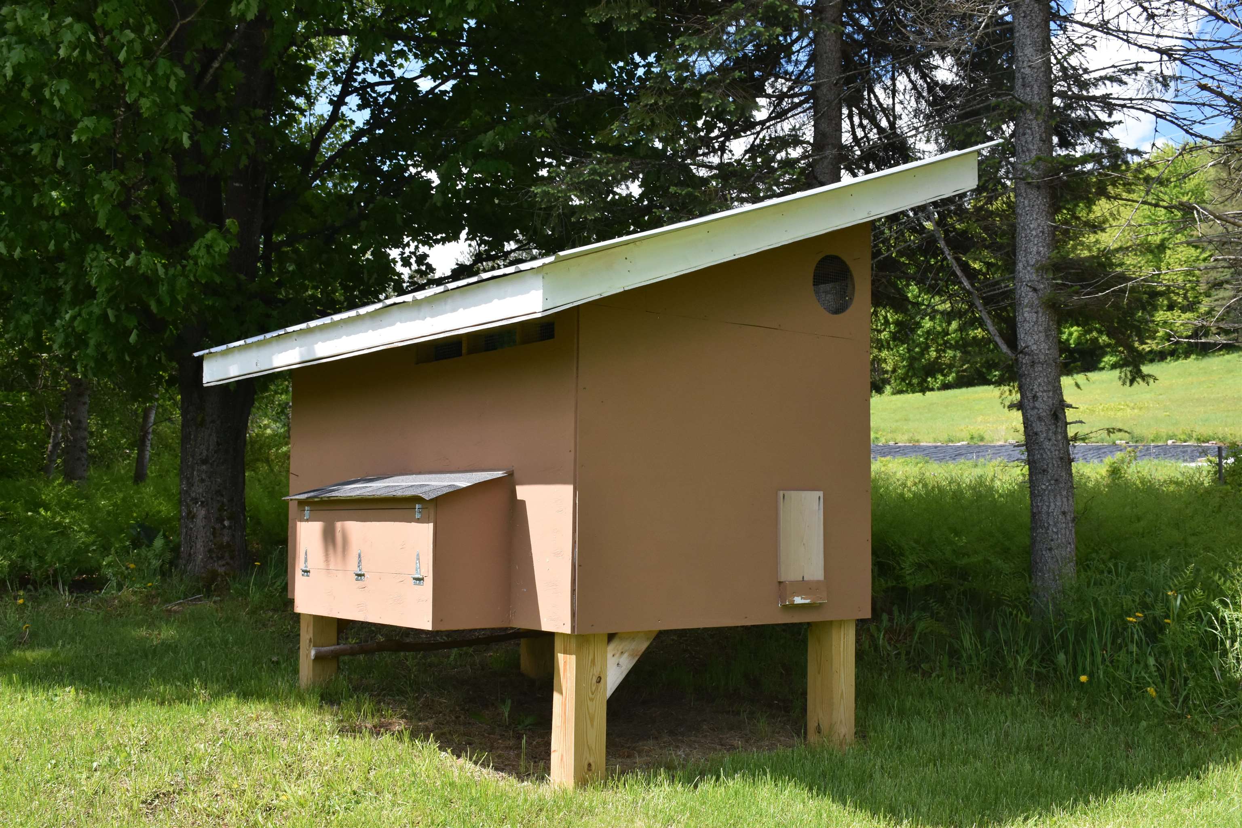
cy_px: 414
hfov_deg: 49.6
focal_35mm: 39
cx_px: 621
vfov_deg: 34.2
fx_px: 1345
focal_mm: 26
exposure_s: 1/320
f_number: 8
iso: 800
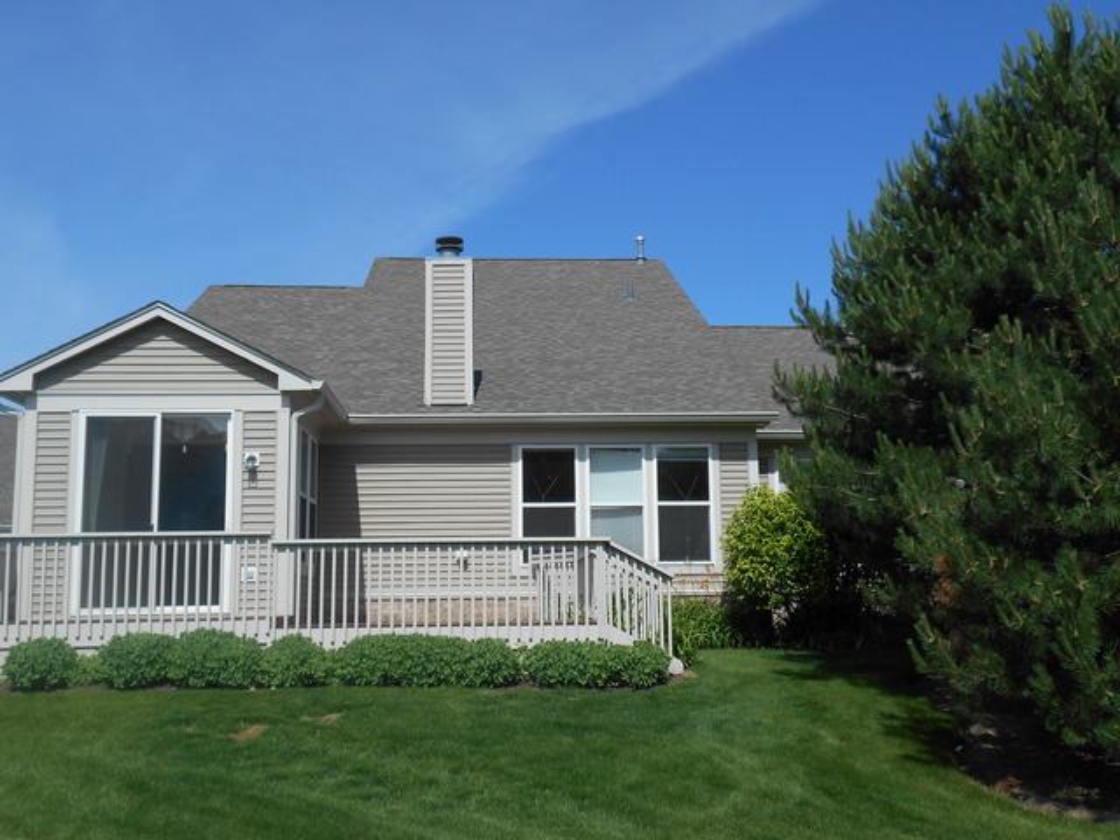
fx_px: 1197
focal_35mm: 37
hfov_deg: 50.1
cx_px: 560
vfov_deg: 38.7
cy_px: 420
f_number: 3.9
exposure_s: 1/1250
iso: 80
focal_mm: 6.7
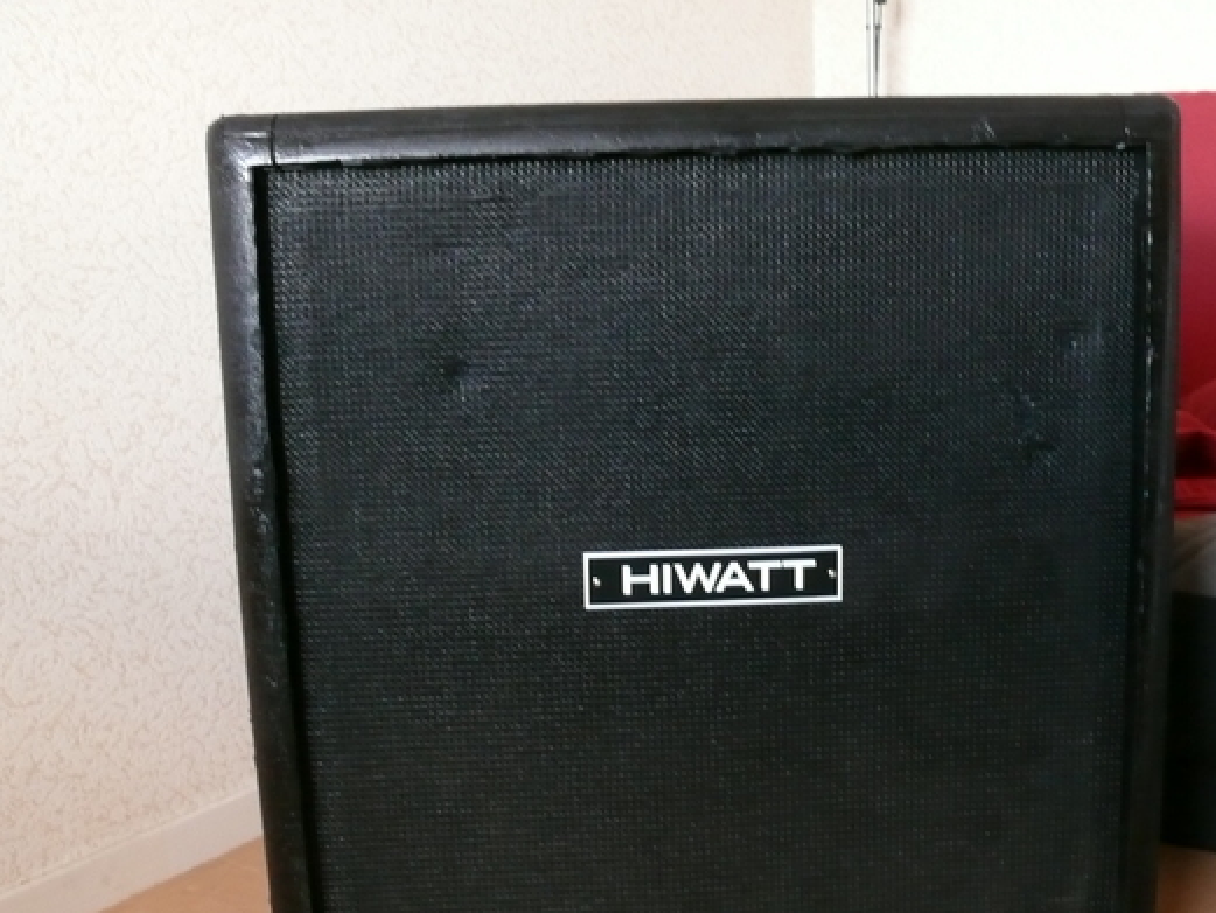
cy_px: 481
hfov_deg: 43.8
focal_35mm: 43
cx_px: 682
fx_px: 1511
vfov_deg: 33.6
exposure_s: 1/60
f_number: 2.8
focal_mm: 7.4
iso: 400
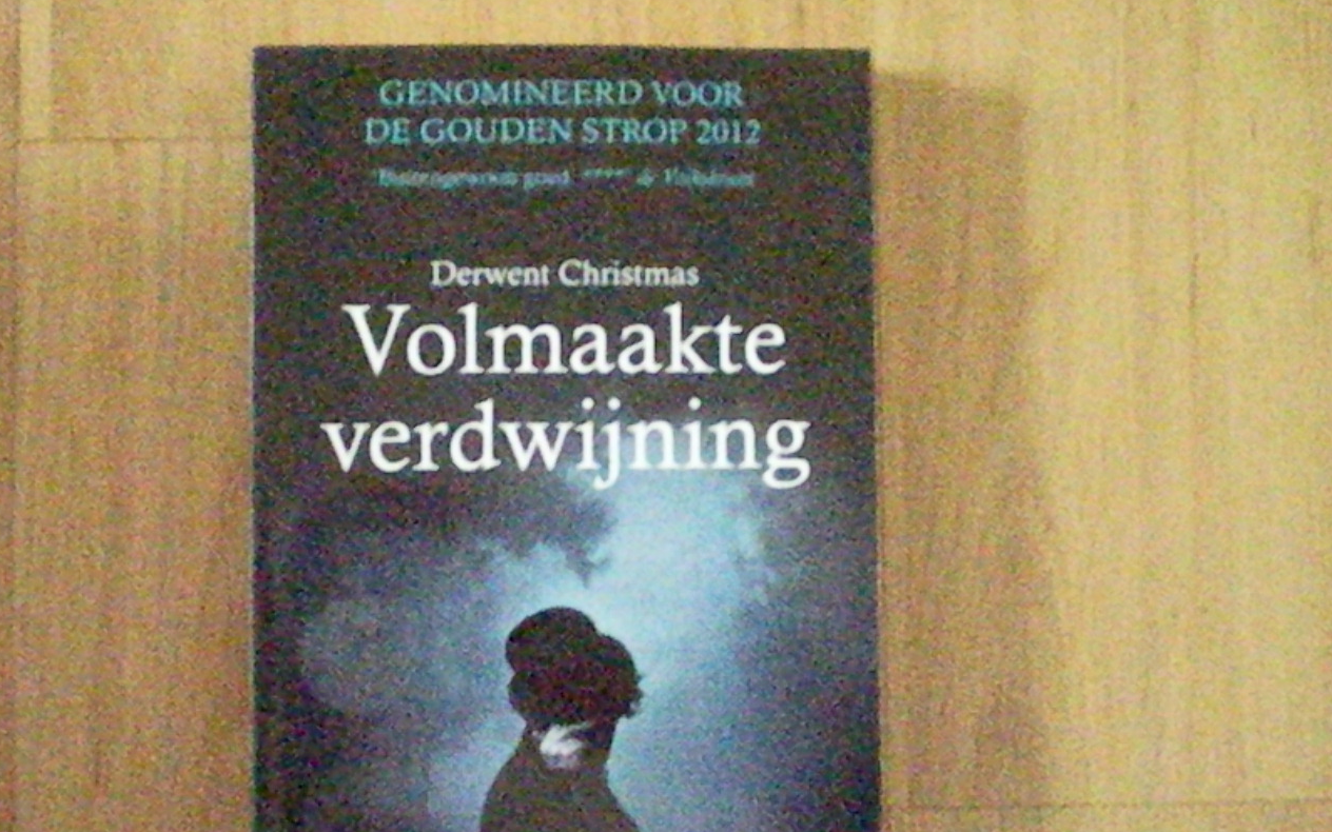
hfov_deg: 39.4
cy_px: 508
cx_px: 550
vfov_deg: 25.3
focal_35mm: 51
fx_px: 1851
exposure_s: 1/48.6
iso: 7200
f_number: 3.1
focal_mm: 6.3
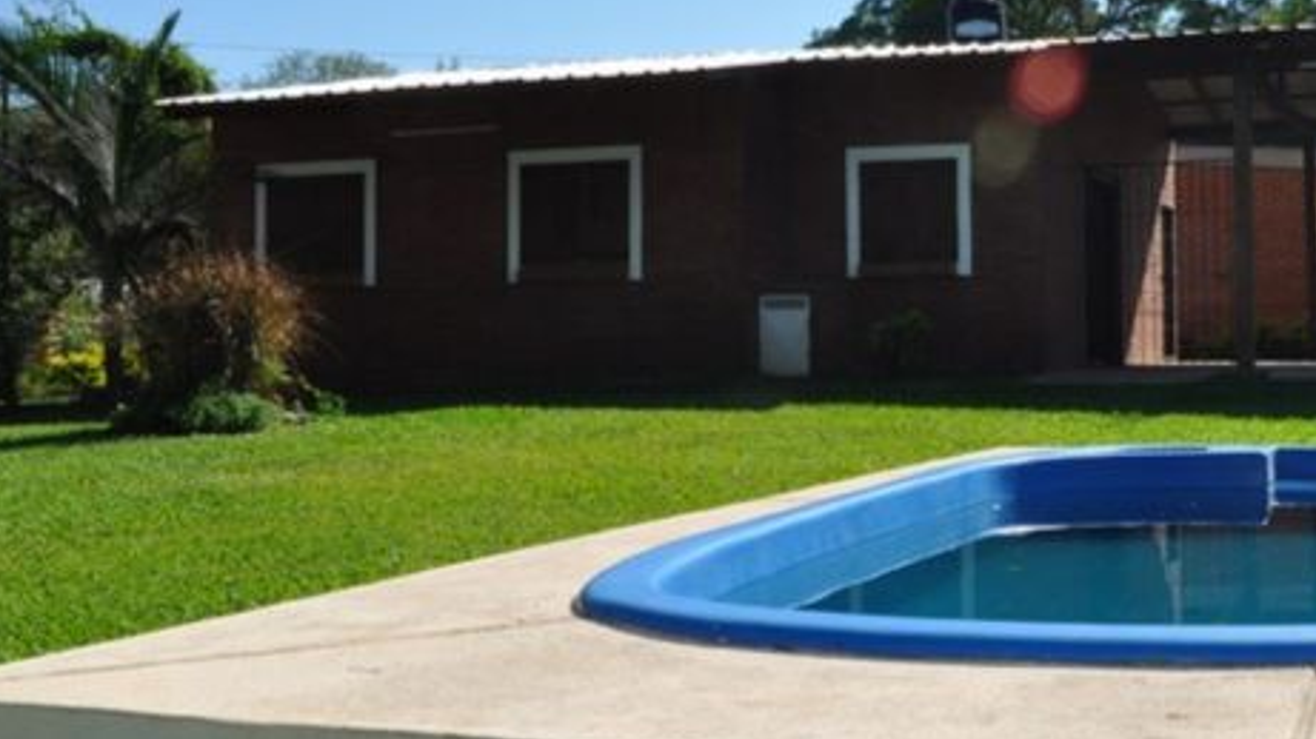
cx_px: 936
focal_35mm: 49
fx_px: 1709
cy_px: 233
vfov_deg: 24.3
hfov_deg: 41.2
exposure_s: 1/200
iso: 200
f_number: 14
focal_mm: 18
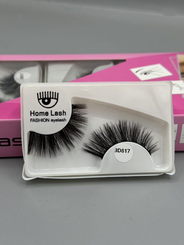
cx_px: 92
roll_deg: -1.0
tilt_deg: -33.6
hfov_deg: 30.3
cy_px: 122
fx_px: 340
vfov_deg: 39.6
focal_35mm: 48
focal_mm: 6.86
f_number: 1.78
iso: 64
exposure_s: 1/1287
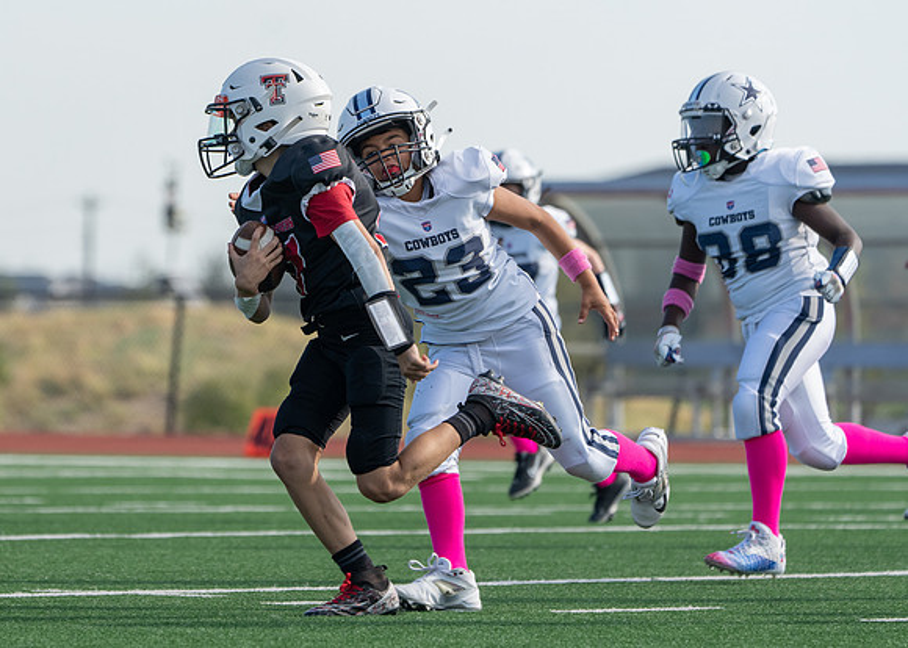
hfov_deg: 5.4
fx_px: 9618
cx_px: 253
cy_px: 326
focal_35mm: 373
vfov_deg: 3.9
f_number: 5.6
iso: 500
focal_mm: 256
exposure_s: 1/1250
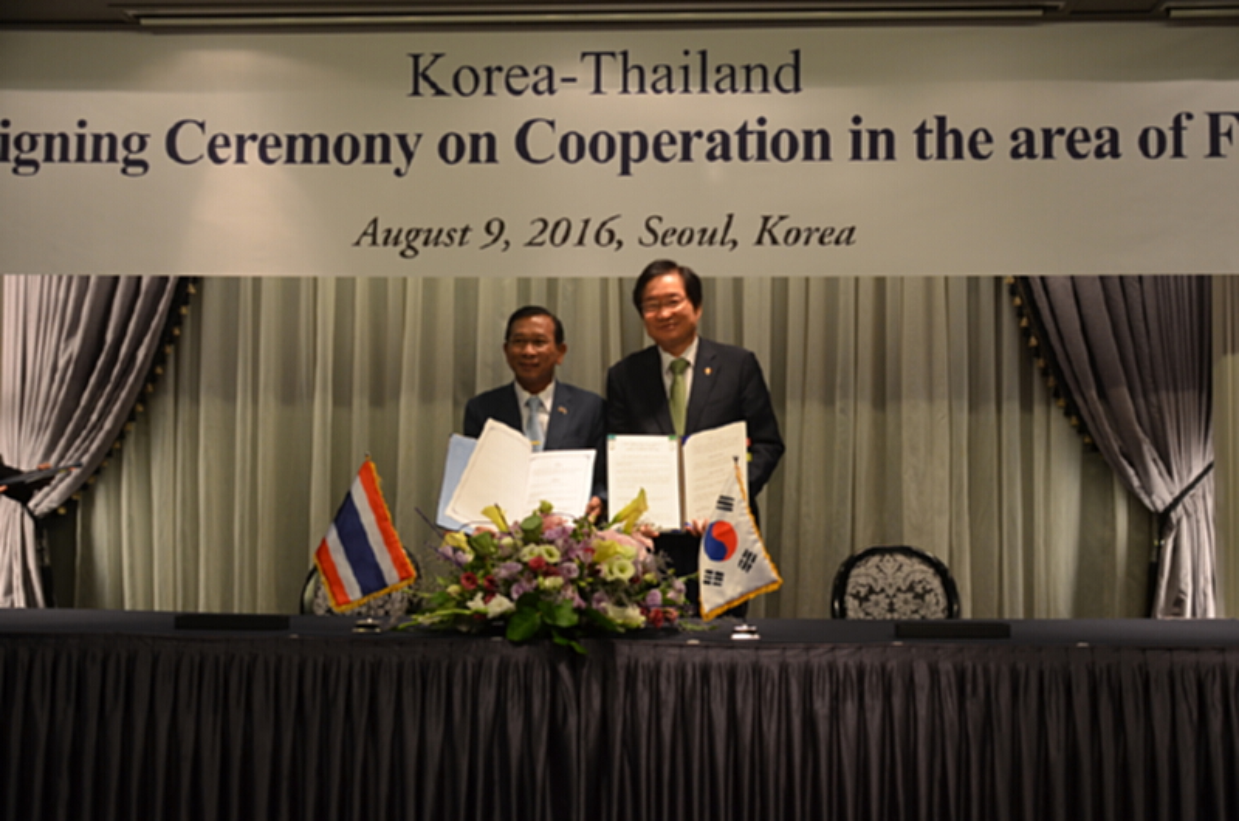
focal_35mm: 42
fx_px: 1443
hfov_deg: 46.5
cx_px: 620
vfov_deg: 31.8
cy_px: 410
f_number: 4
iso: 500
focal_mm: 28
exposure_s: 1/60
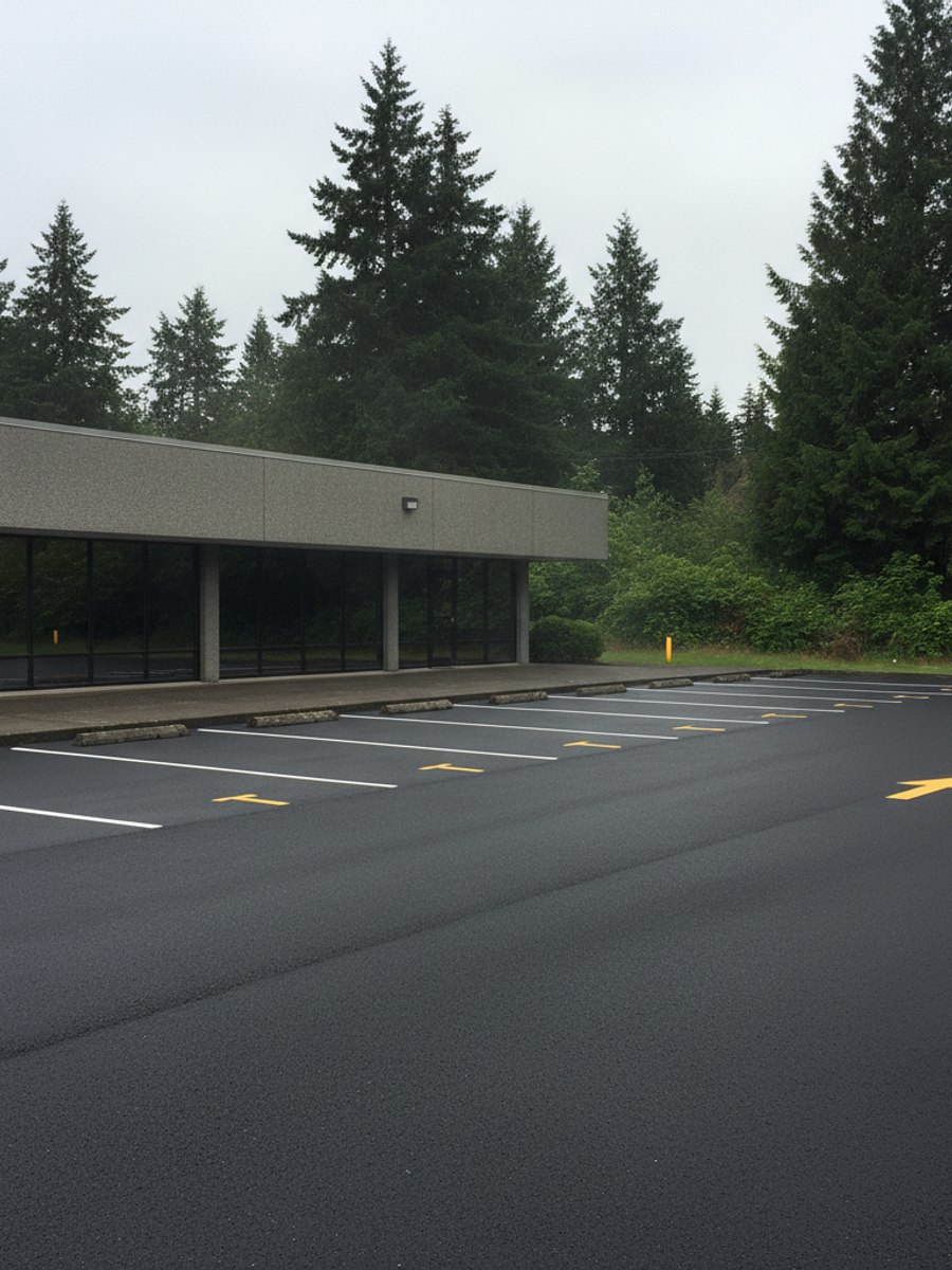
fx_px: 953
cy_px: 635
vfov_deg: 67.3
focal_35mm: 26
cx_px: 476
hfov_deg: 53.1
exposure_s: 1/162
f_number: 1.5
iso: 614
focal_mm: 5.7
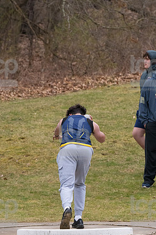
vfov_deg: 6.7
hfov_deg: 4.4
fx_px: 2014
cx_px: 74
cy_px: 142
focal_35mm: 309
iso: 2000
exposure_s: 1/2000
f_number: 5
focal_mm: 165
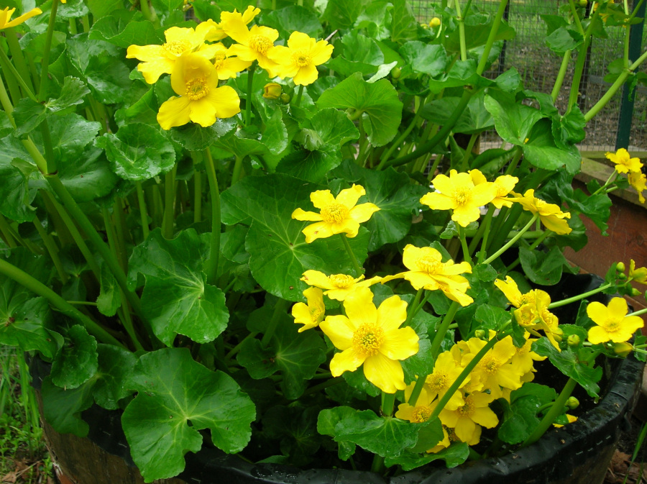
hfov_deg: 44.8
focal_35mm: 42
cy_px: 242
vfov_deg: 34.3
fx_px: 784
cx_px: 324
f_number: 3.1
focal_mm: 7
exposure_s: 1/46.5
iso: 50
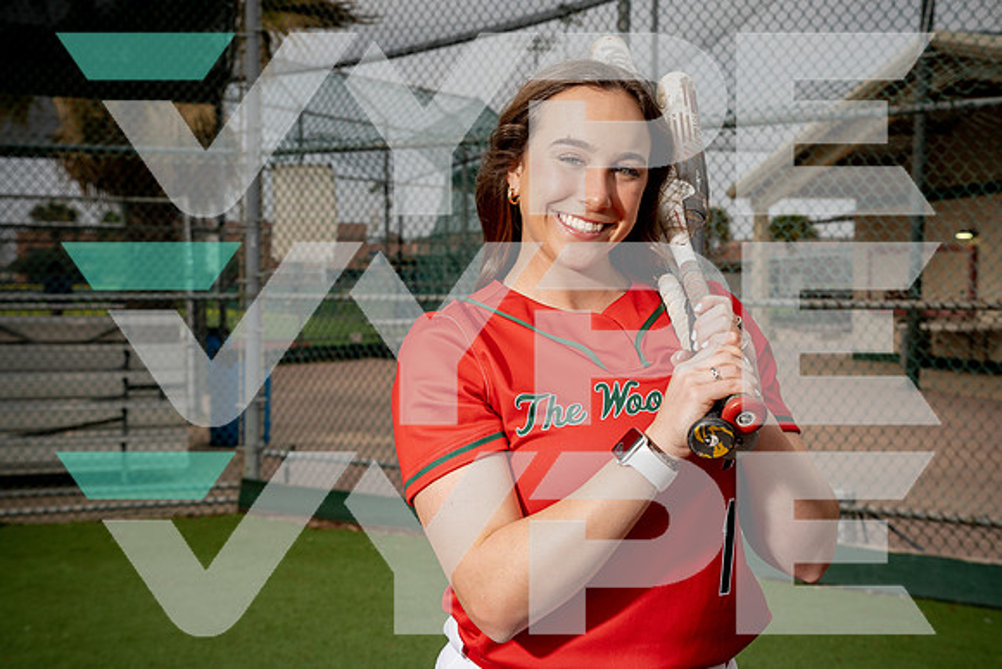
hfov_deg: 39.6
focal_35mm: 50
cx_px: 501
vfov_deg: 27.0
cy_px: 334
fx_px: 1392
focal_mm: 50
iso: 100
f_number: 8
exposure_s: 1/250
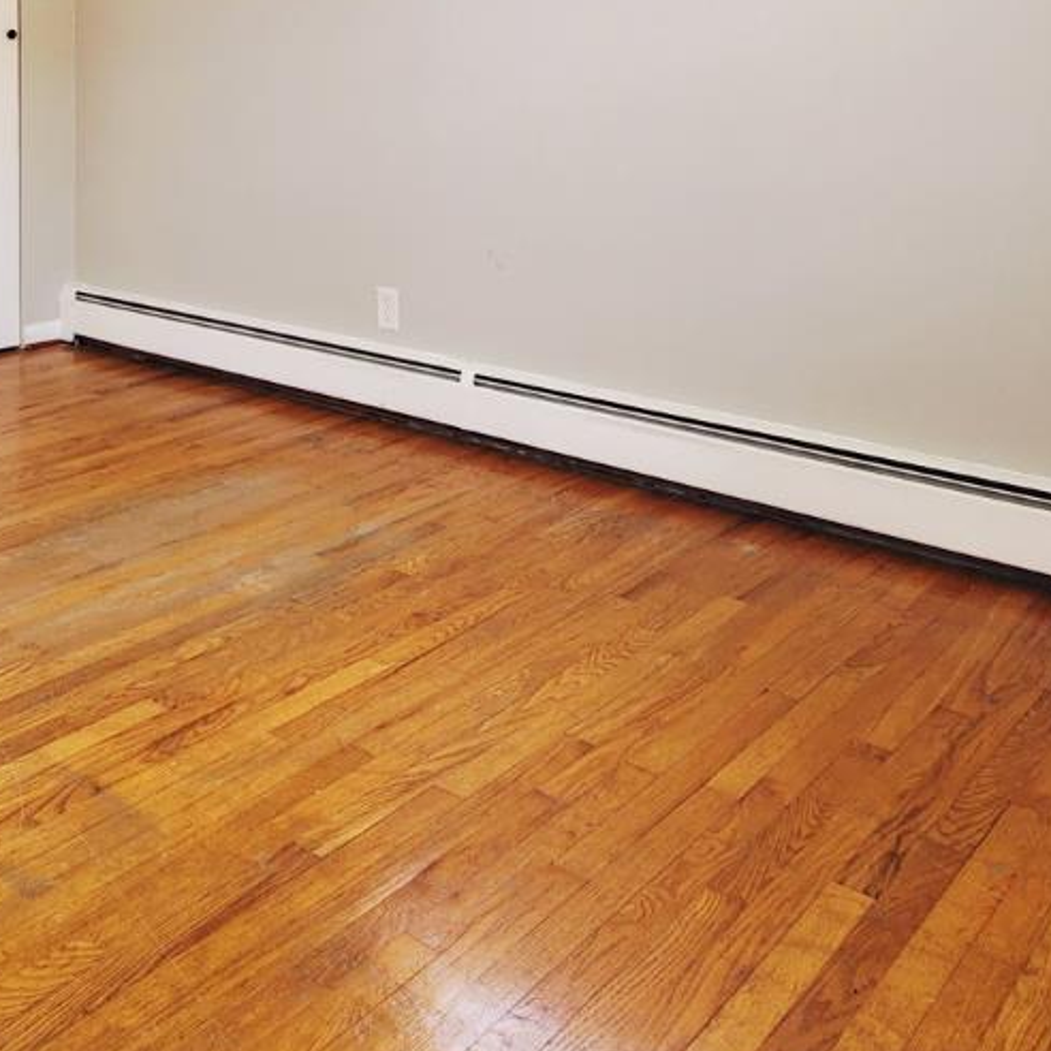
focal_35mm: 35
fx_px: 1202
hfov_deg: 45.7
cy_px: 84
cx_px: 271
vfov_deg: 42.8
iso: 160
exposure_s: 1/60
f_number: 2.2
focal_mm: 2.2
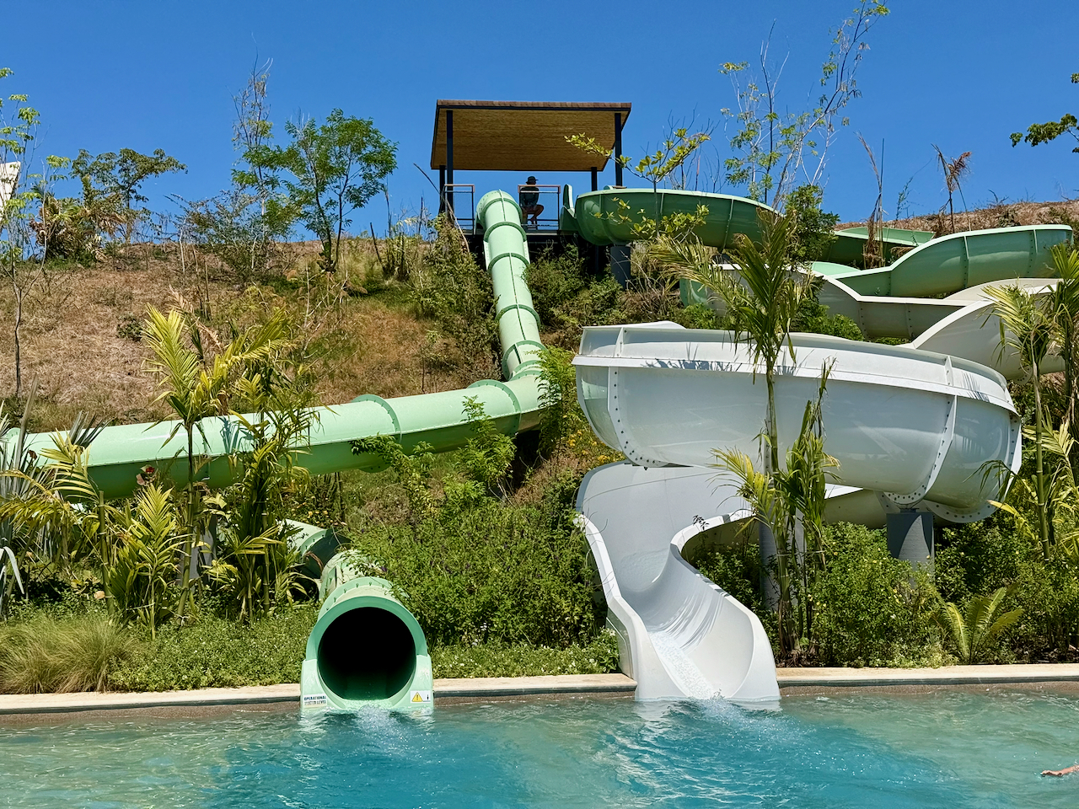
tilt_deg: +4.0
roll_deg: +1.2
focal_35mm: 48
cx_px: 540
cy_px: 404
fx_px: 1496
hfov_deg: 39.7
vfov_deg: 30.3
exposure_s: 1/9901
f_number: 1.78
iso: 100
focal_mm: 6.76
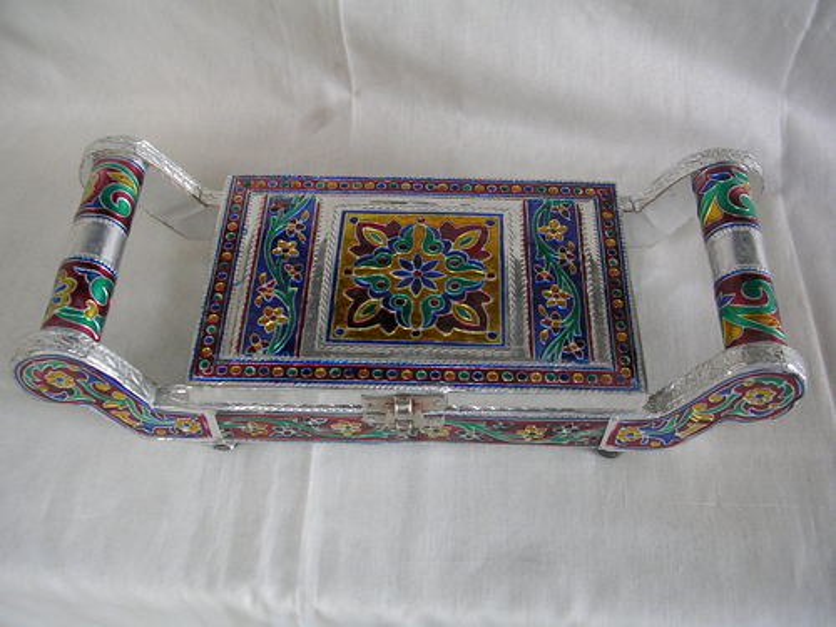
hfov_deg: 49.0
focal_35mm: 38
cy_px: 314
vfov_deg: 37.7
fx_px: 918
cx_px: 418
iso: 50
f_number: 2.8
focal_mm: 5.8
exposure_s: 1/30
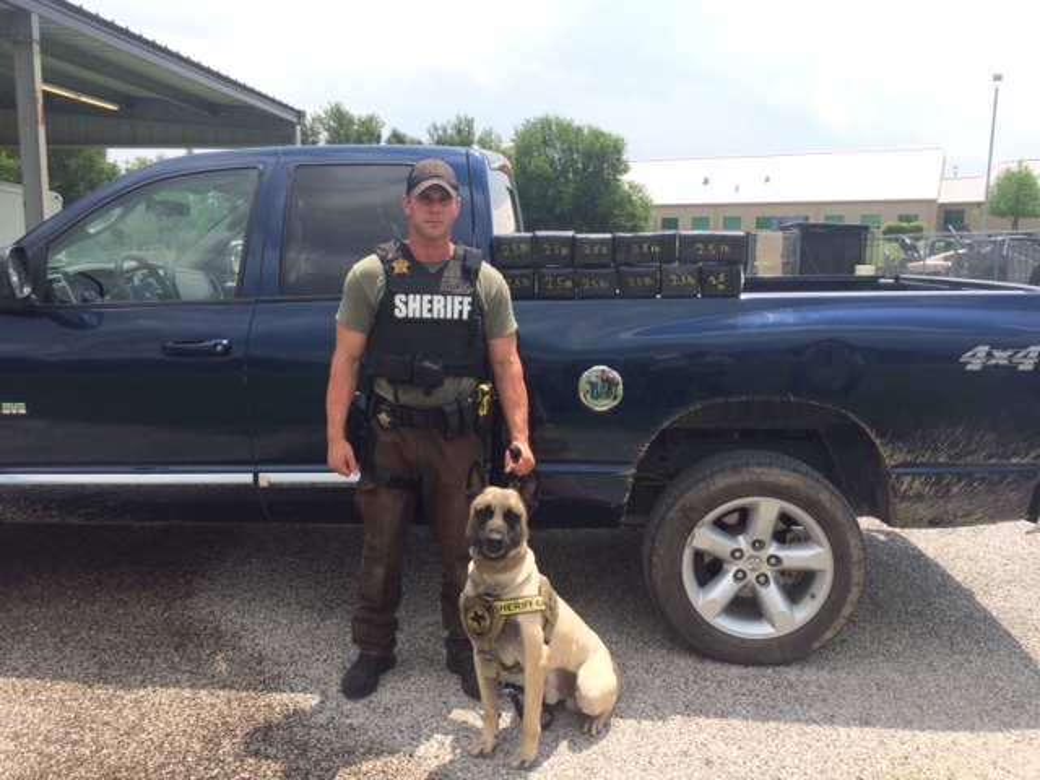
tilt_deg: -11.6
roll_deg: -0.1
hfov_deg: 61.7
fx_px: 871
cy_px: 390
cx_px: 520
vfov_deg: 48.2
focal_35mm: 29
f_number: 2.2
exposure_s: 1/1368
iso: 32
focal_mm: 4.15
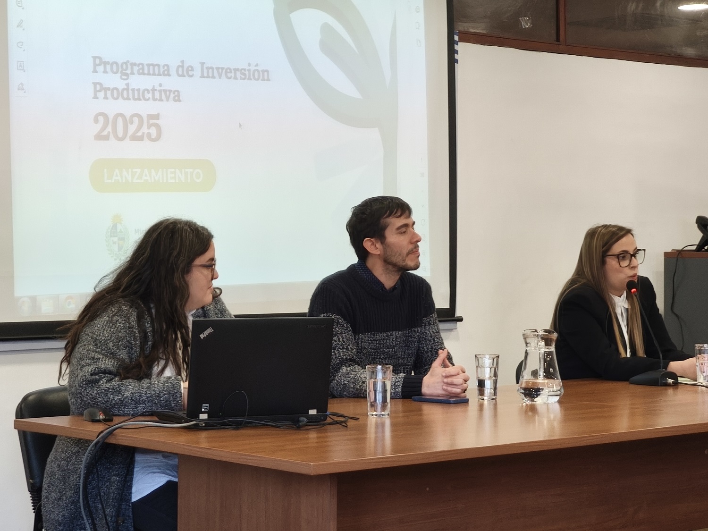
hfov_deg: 22.0
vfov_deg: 16.6
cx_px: 354
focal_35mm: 89
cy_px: 266
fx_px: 1820
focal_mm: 7.1
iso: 1250
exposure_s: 1/100
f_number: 1.9
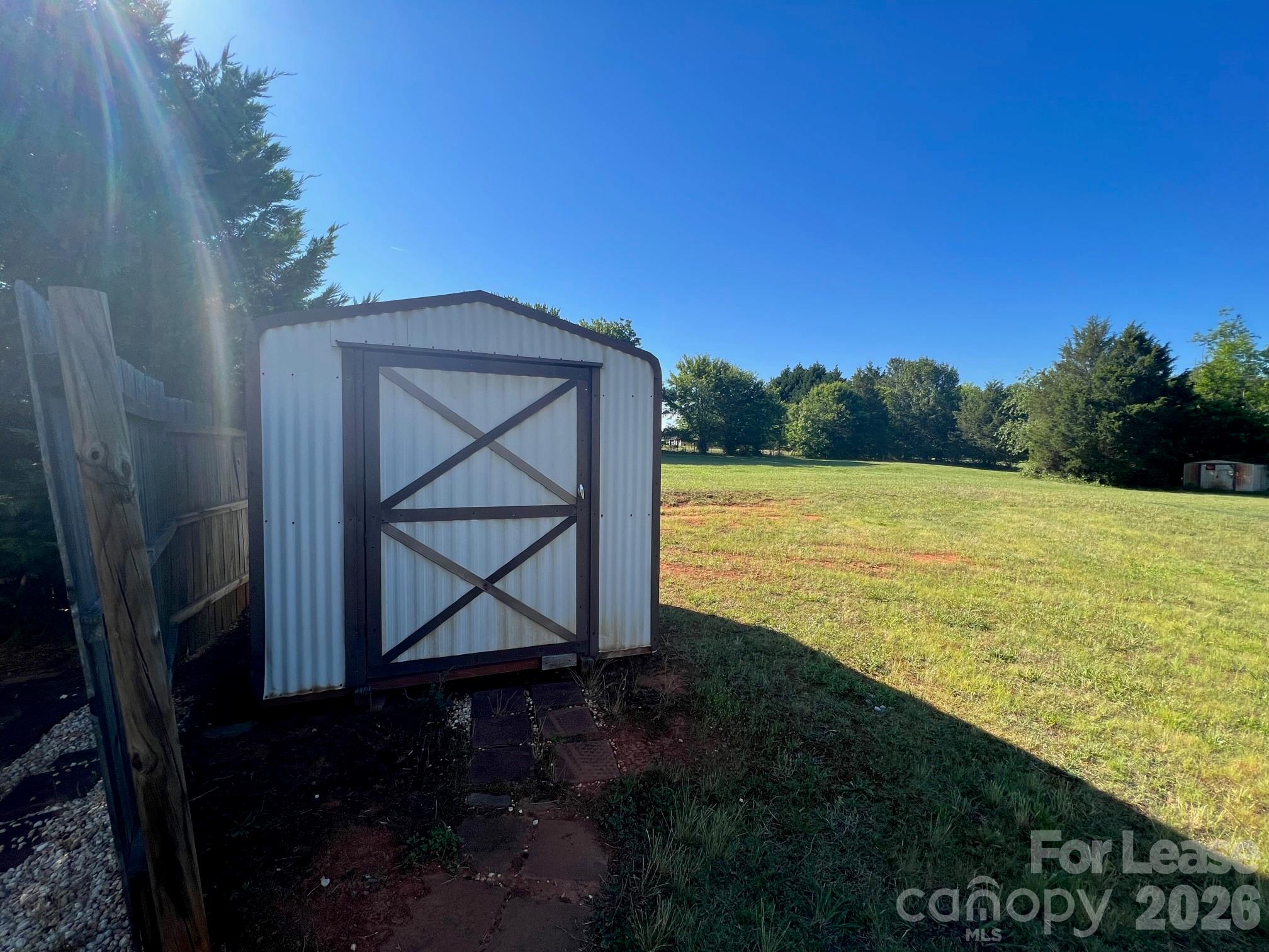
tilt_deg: -1.5
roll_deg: -0.2
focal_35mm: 13
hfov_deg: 106.2
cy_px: 476
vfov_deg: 89.9
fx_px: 477
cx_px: 634
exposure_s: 1/943
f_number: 1.8
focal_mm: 1.57
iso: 32
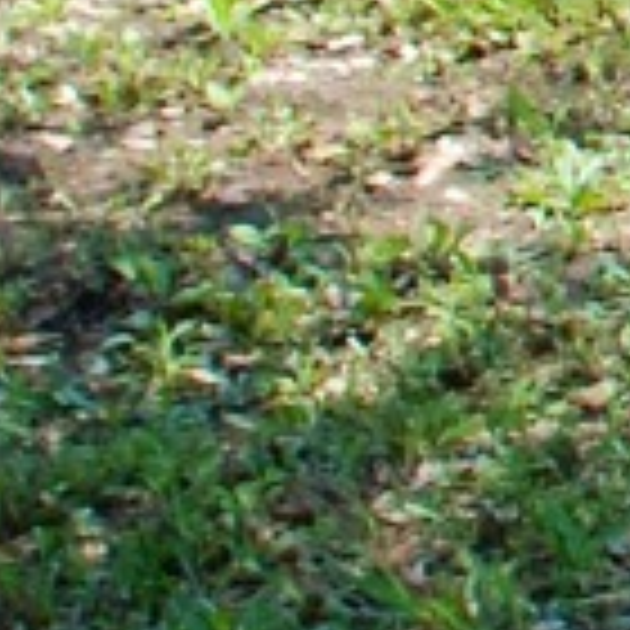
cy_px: -830
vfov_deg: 5.1
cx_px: 2246
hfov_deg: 4.9
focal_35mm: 335
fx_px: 6898
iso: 100
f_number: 5.6
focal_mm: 24
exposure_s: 1/125
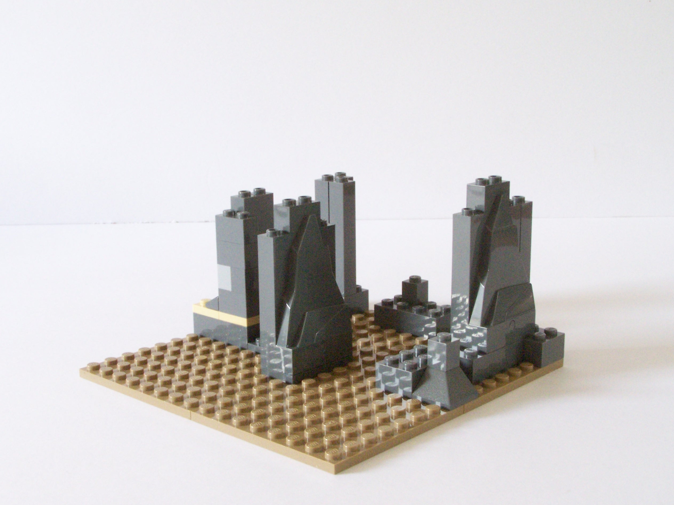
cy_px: 252
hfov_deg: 33.8
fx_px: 1110
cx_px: 339
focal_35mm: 57
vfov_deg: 25.7
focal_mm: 9.3
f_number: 8
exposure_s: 1/20
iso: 400
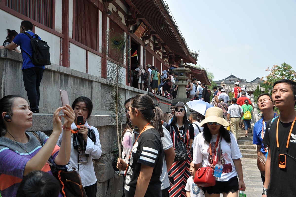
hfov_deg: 51.3
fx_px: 308
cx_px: 148
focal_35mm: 38
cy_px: 98
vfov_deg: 35.4
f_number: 4.5
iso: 200
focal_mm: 25
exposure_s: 1/640
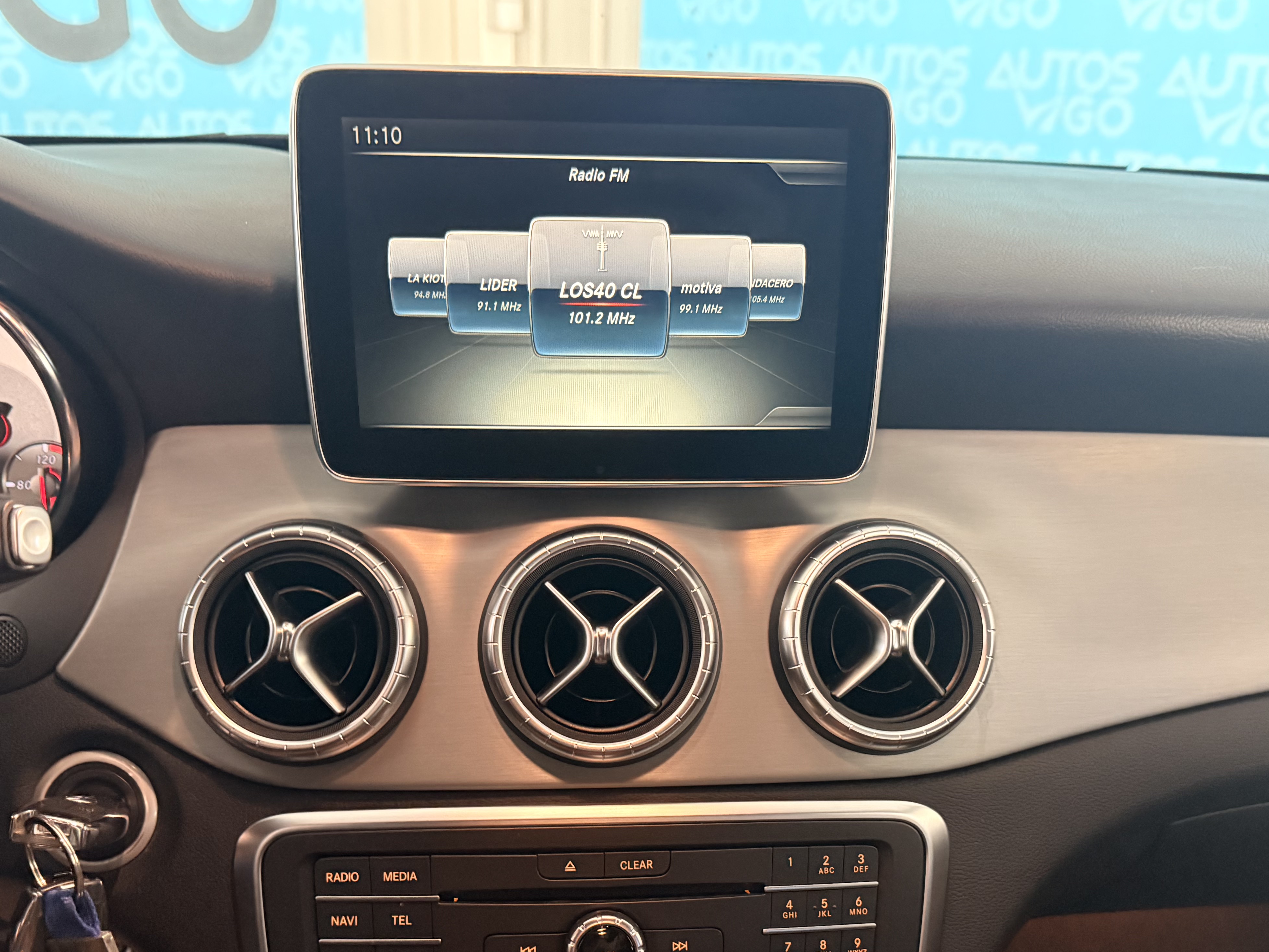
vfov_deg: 40.0
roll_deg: -0.7
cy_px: 660
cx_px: 656
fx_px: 1283
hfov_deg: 52.6
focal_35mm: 35
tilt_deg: -21.9
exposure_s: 1/43
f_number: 1.78
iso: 800
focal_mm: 6.76
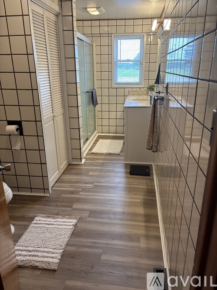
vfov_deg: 67.3
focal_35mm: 26
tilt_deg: -19.0
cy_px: 145
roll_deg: +0.0
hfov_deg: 53.0
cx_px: 108
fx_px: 217
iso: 125
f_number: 1.6
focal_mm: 5.96
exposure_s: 1/120
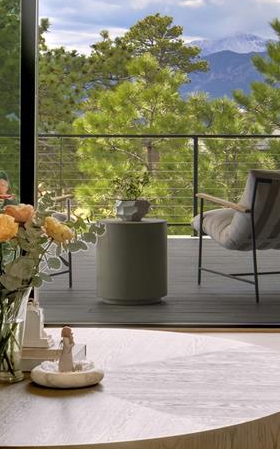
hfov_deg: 13.0
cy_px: 110
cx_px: 223
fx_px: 1223
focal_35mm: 100
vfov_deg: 20.6
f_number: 7.1
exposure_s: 1/320
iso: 500
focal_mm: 29
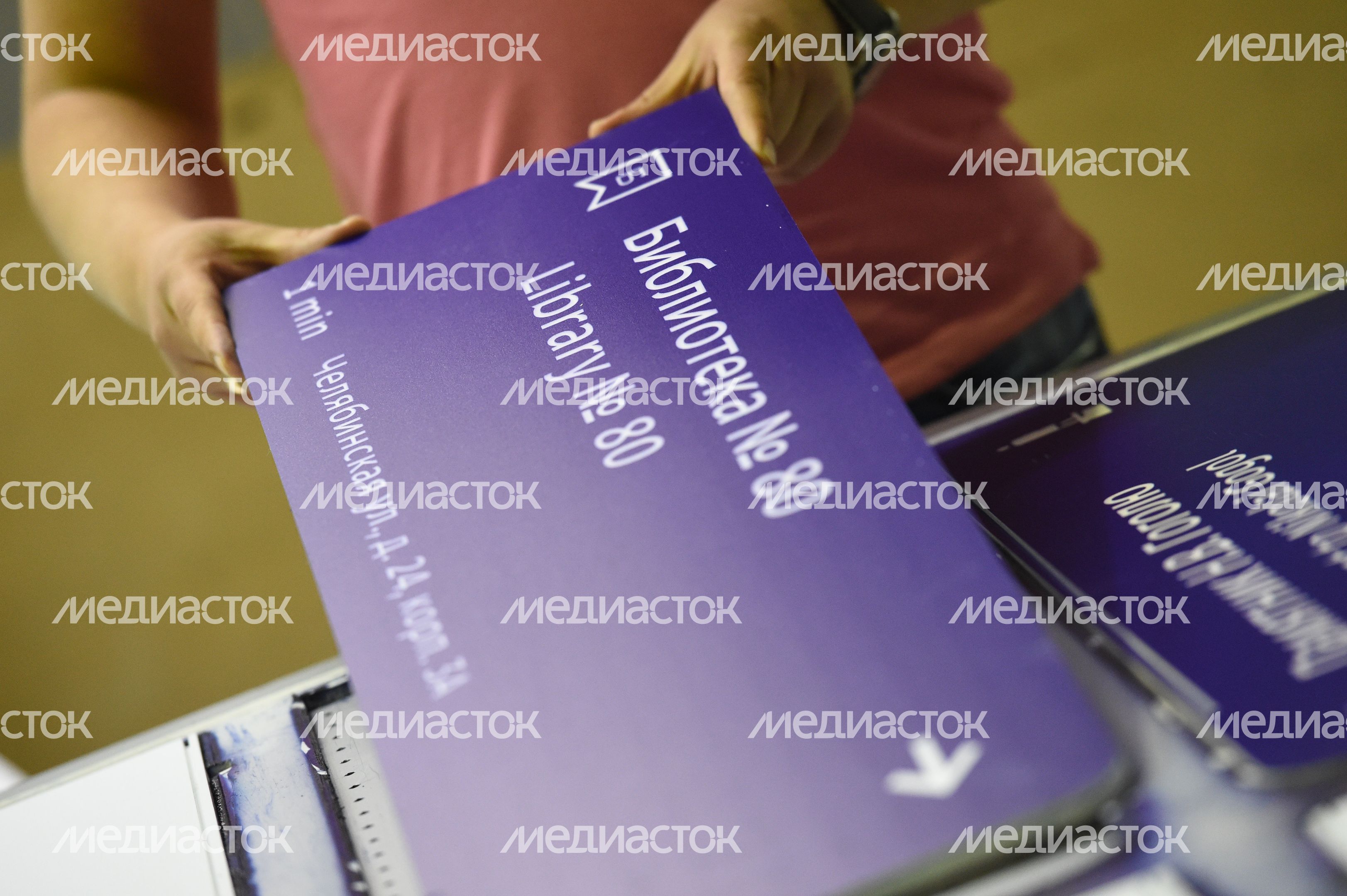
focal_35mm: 175
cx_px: 674
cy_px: 448
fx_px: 6544
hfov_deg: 11.8
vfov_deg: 7.8
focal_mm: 175
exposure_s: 1/200
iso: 5000
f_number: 3.5
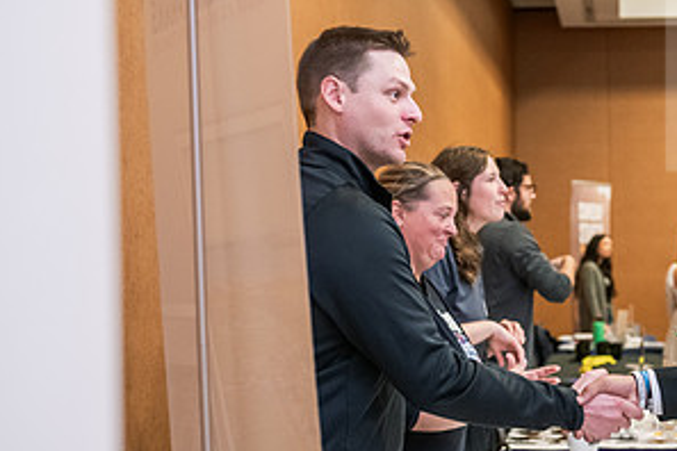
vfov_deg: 15.5
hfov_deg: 22.6
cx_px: 597
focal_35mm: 88
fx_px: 1655
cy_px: 256
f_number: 3.2
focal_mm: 45
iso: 2000
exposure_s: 1/160
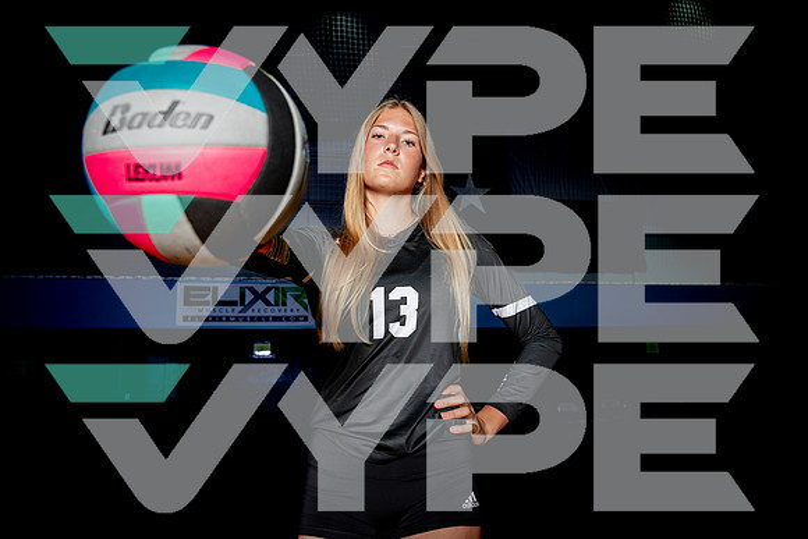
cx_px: 404
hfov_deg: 70.0
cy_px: 270
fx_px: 577
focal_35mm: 26
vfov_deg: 50.1
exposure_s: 1/200
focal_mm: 25
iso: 250
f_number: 4.5
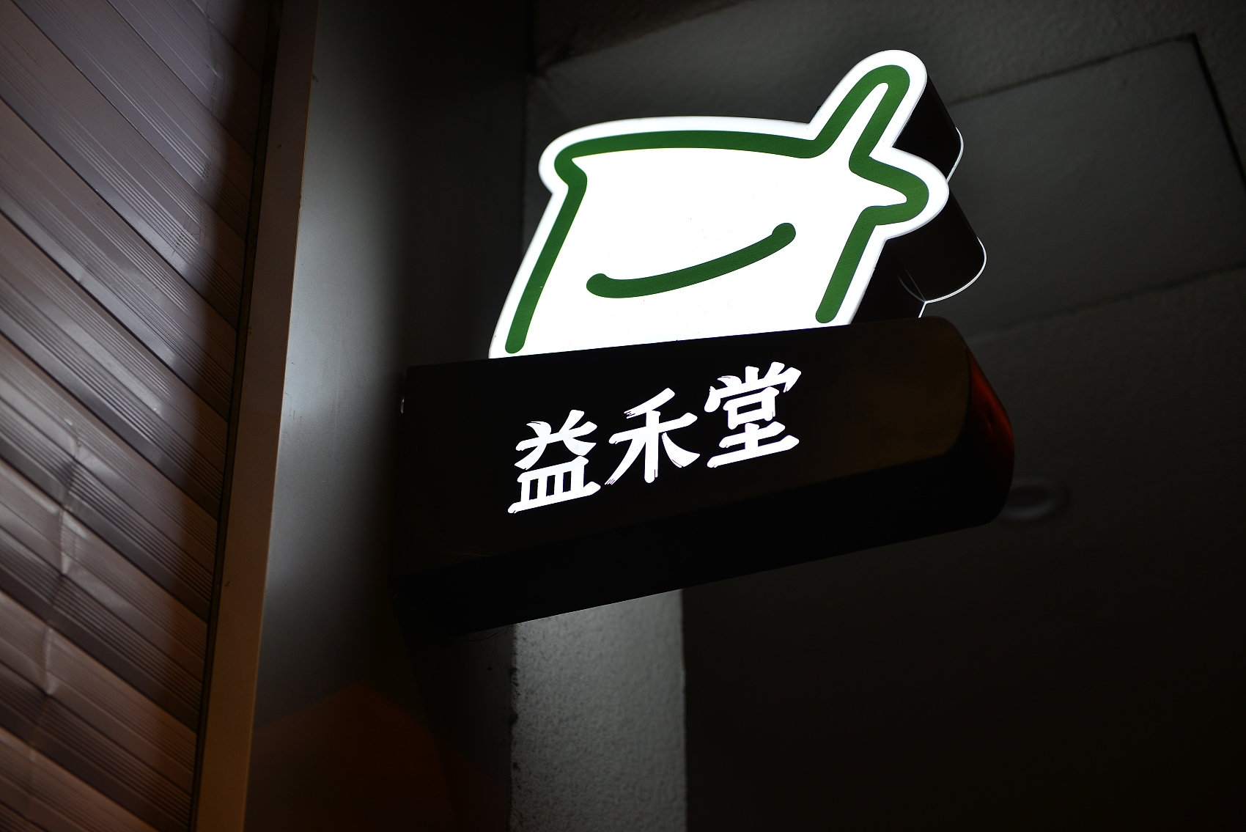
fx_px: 2424
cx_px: 623
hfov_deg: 28.8
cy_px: 416
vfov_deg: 19.5
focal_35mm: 70
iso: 140
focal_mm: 70
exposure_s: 1/200
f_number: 2.8
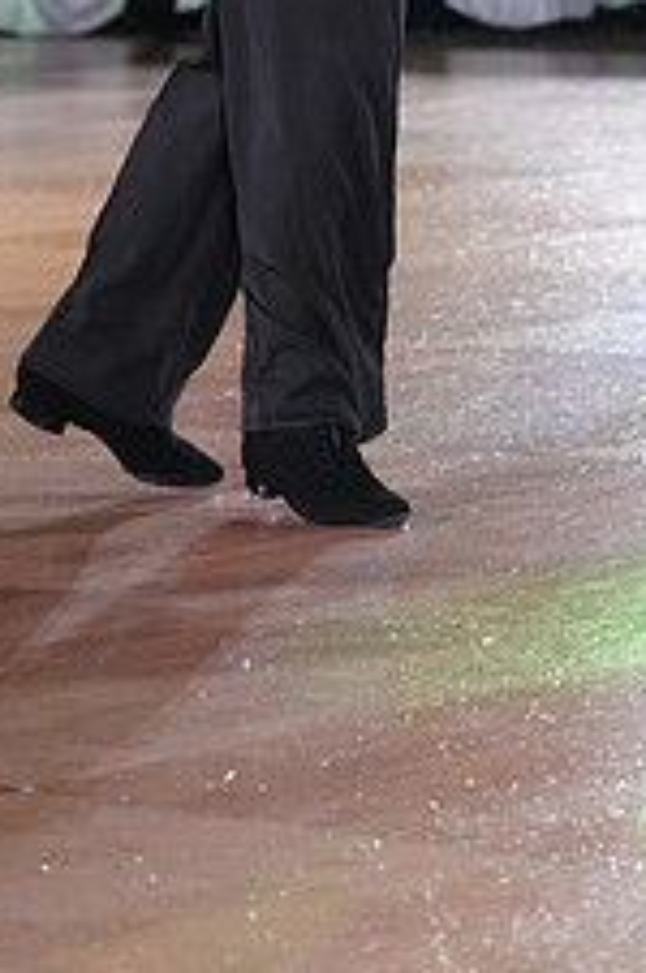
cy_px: -220
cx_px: 665
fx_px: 5345
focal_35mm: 198
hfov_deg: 6.9
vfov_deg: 10.2
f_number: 4
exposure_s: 1/400
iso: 2500
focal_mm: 77
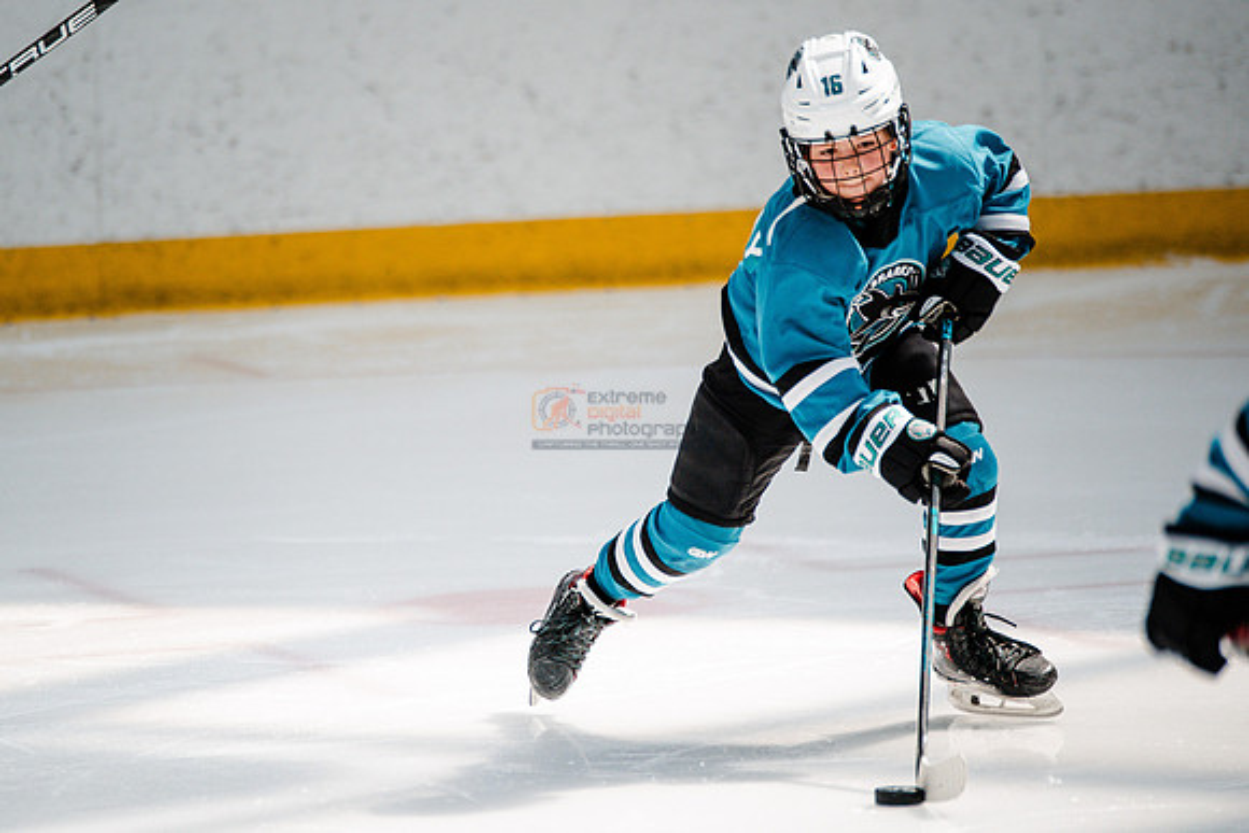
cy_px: 393
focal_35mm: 329
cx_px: 499
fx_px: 11412
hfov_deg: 6.3
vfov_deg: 4.2
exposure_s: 1/3200
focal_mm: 274
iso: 1250
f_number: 3.2
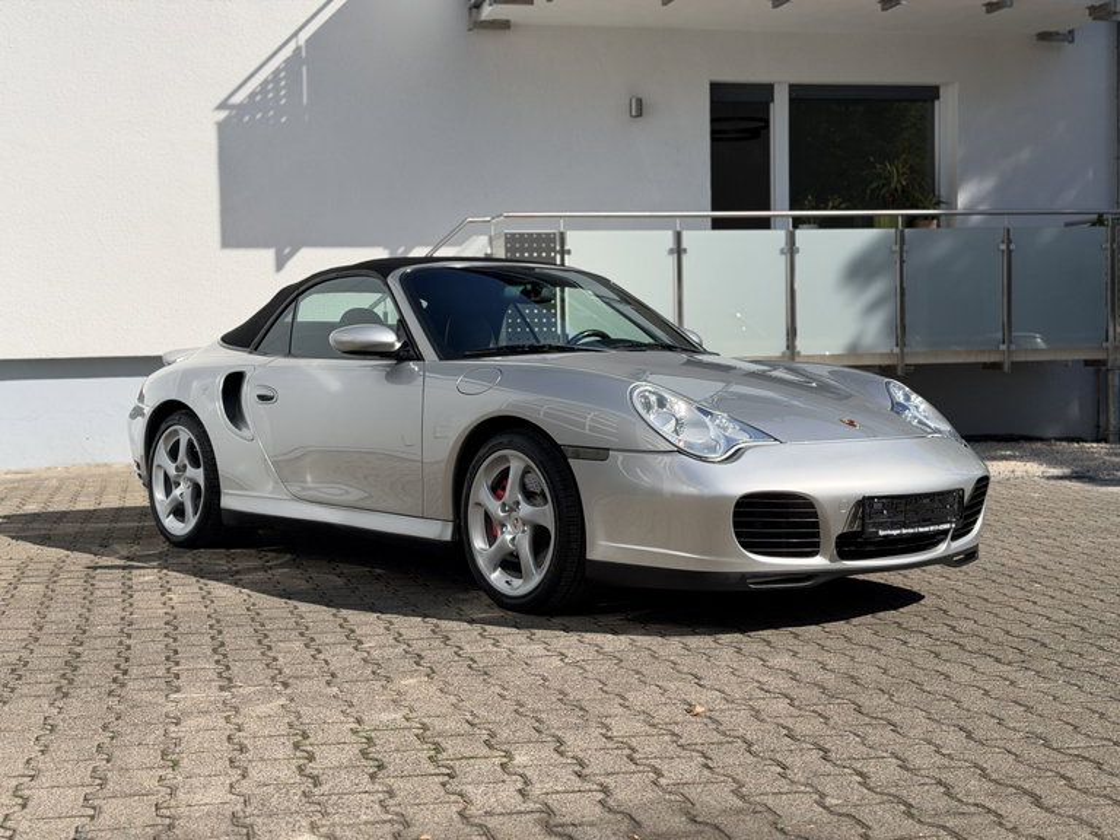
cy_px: 420
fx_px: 1553
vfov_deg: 30.3
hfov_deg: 39.7
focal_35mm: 48
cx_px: 560
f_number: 1.78
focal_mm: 6.76
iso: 80
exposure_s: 1/6024
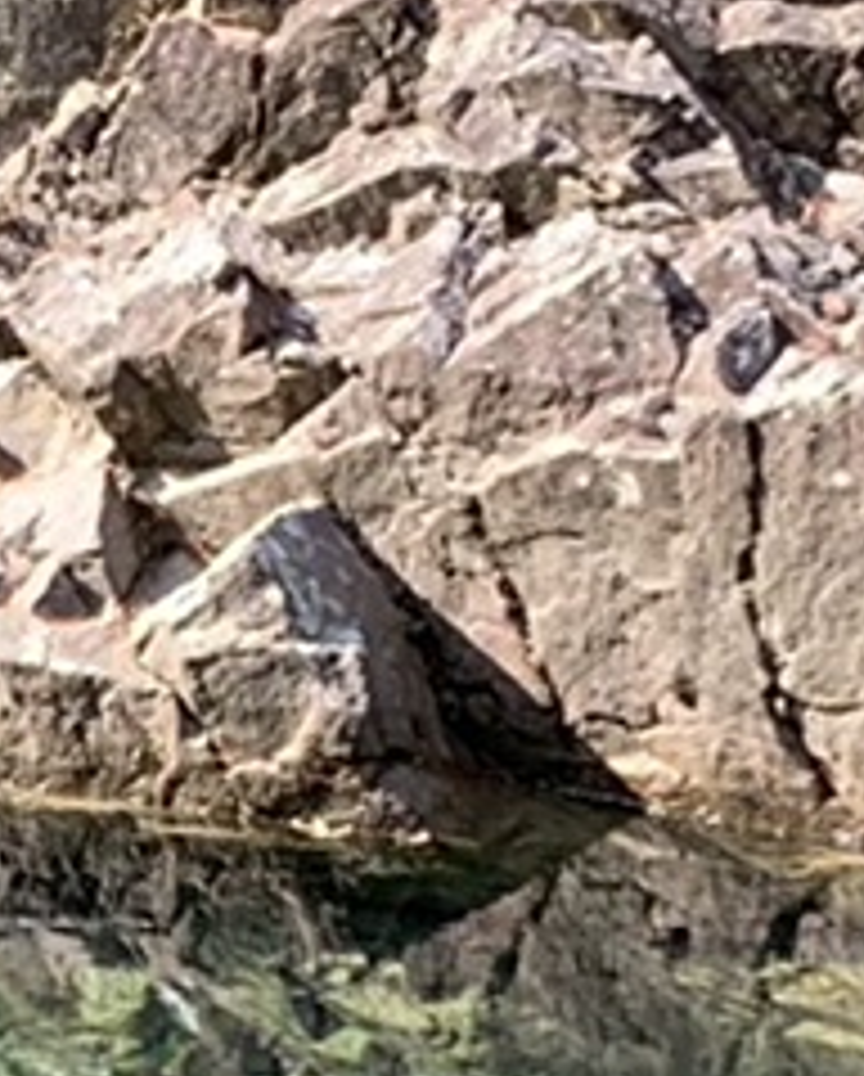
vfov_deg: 9.1
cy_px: 873
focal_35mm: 212
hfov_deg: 7.2
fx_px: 6759
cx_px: -220
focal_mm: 4.25
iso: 25
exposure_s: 1/228
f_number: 1.8
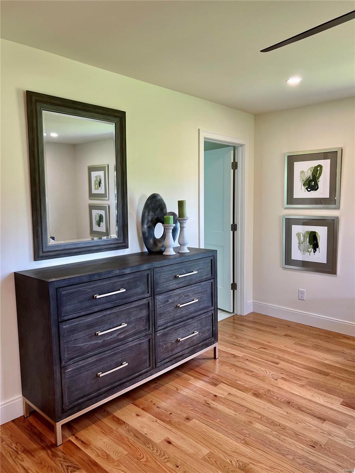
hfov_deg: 53.1
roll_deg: +0.6
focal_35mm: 26
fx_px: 356
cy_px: 236
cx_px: 178
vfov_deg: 67.3
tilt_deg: -5.6
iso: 100
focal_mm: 5.7
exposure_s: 1/120
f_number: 1.5
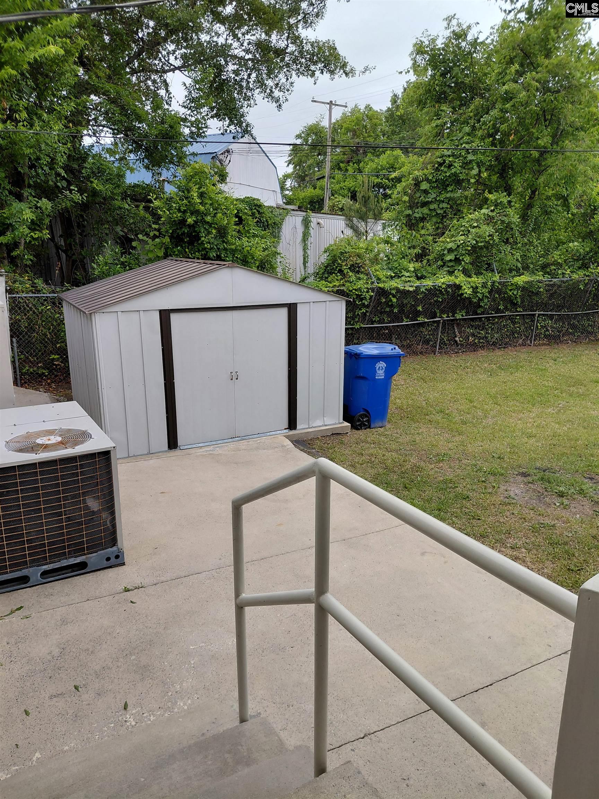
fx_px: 577
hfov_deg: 54.9
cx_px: 300
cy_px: 400
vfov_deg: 69.4
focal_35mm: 25
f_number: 1.8
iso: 50
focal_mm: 4.69
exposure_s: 1/843
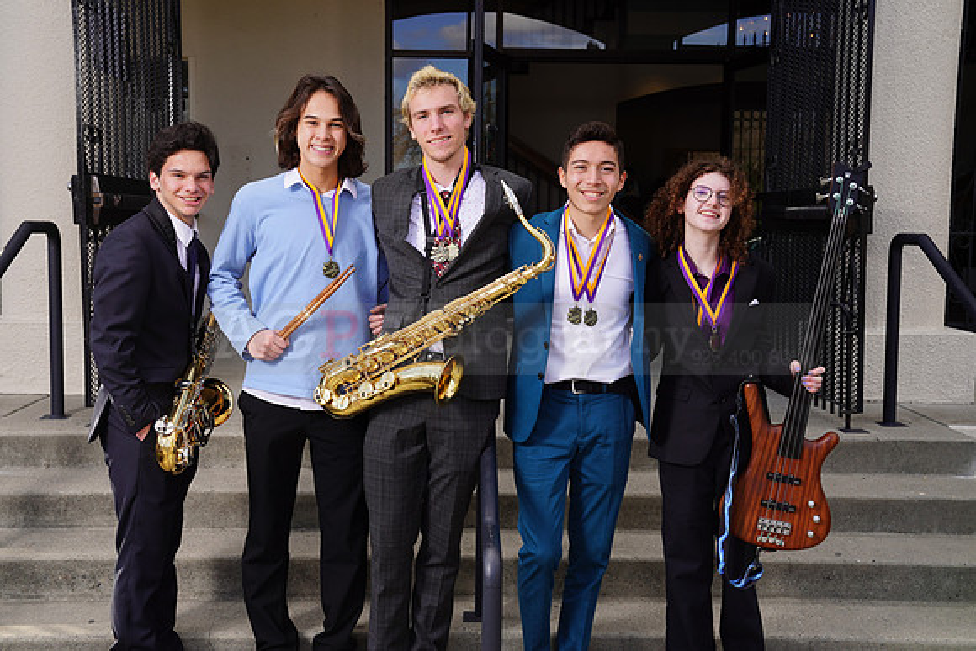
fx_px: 1166
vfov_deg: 31.2
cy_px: 326
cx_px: 488
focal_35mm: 43
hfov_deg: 45.4
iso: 100
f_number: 6.3
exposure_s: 1/200
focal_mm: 43
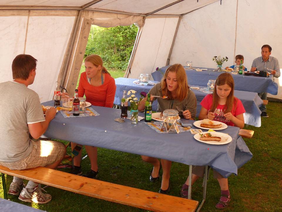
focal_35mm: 35
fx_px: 285
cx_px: 141
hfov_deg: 52.6
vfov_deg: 40.7
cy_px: 106
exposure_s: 1/60
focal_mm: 7.4
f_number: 2.8
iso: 100
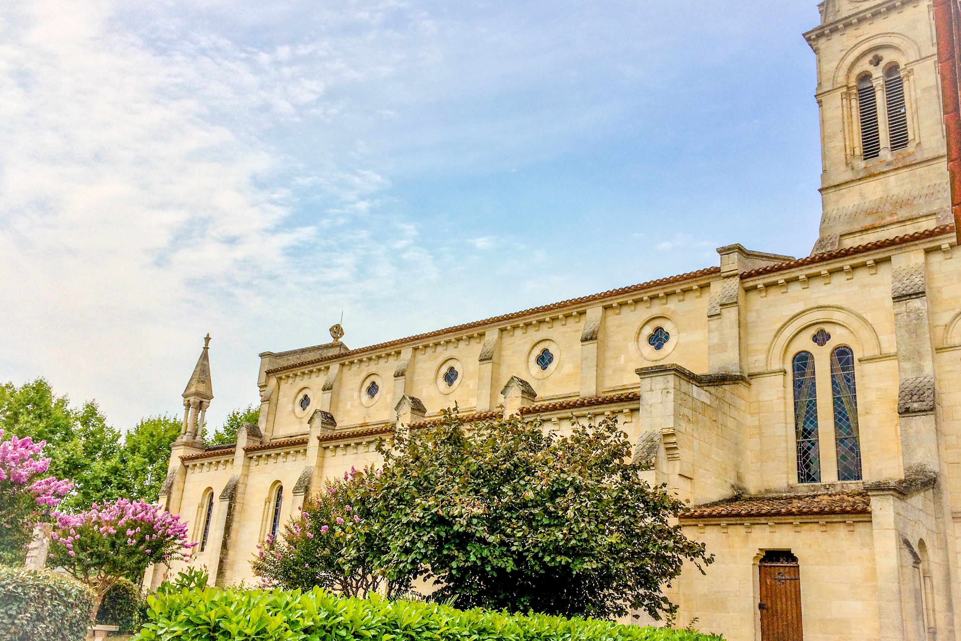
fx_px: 827
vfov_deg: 42.3
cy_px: 348
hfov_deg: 60.3
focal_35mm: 31
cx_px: 484
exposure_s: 1/4115
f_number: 2.2
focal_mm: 4.15
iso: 40
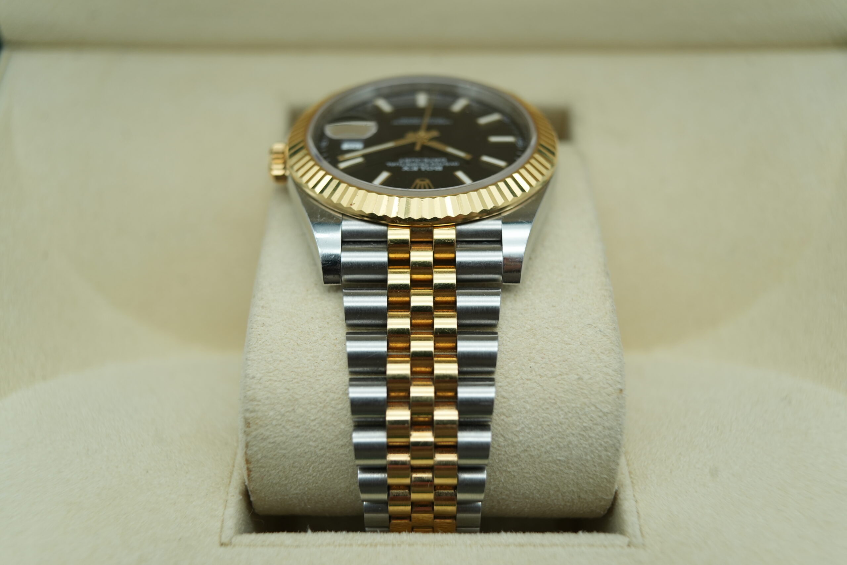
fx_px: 823
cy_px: 282
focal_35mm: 35
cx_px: 424
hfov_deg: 54.4
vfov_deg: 37.9
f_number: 5
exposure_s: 1/250
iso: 400
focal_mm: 35
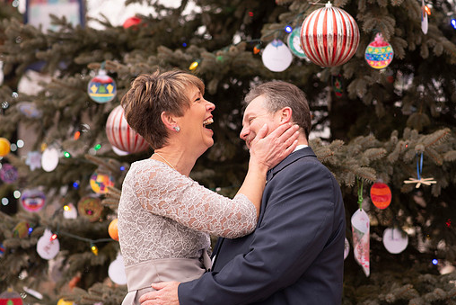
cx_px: 259
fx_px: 1229
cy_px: 145
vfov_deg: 14.1
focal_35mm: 97
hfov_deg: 21.0
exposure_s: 1/125
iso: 100
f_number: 2.5
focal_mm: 85
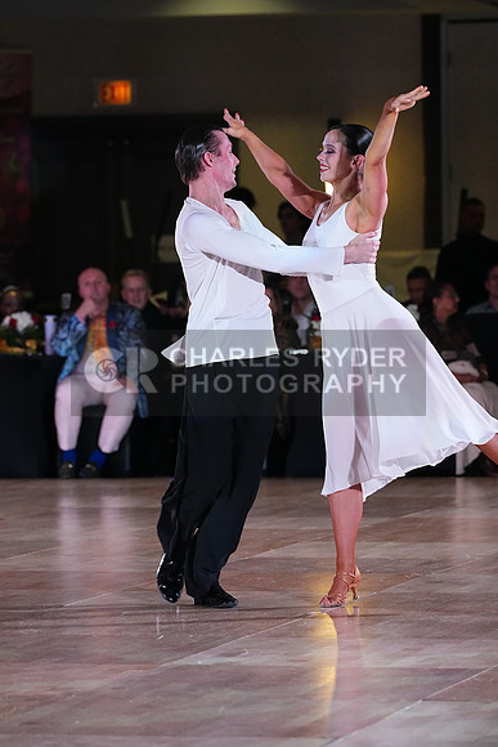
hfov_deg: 6.9
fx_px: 4147
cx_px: 249
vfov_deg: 10.3
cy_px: 374
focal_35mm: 200
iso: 8000
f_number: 5.6
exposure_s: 1/400
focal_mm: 200
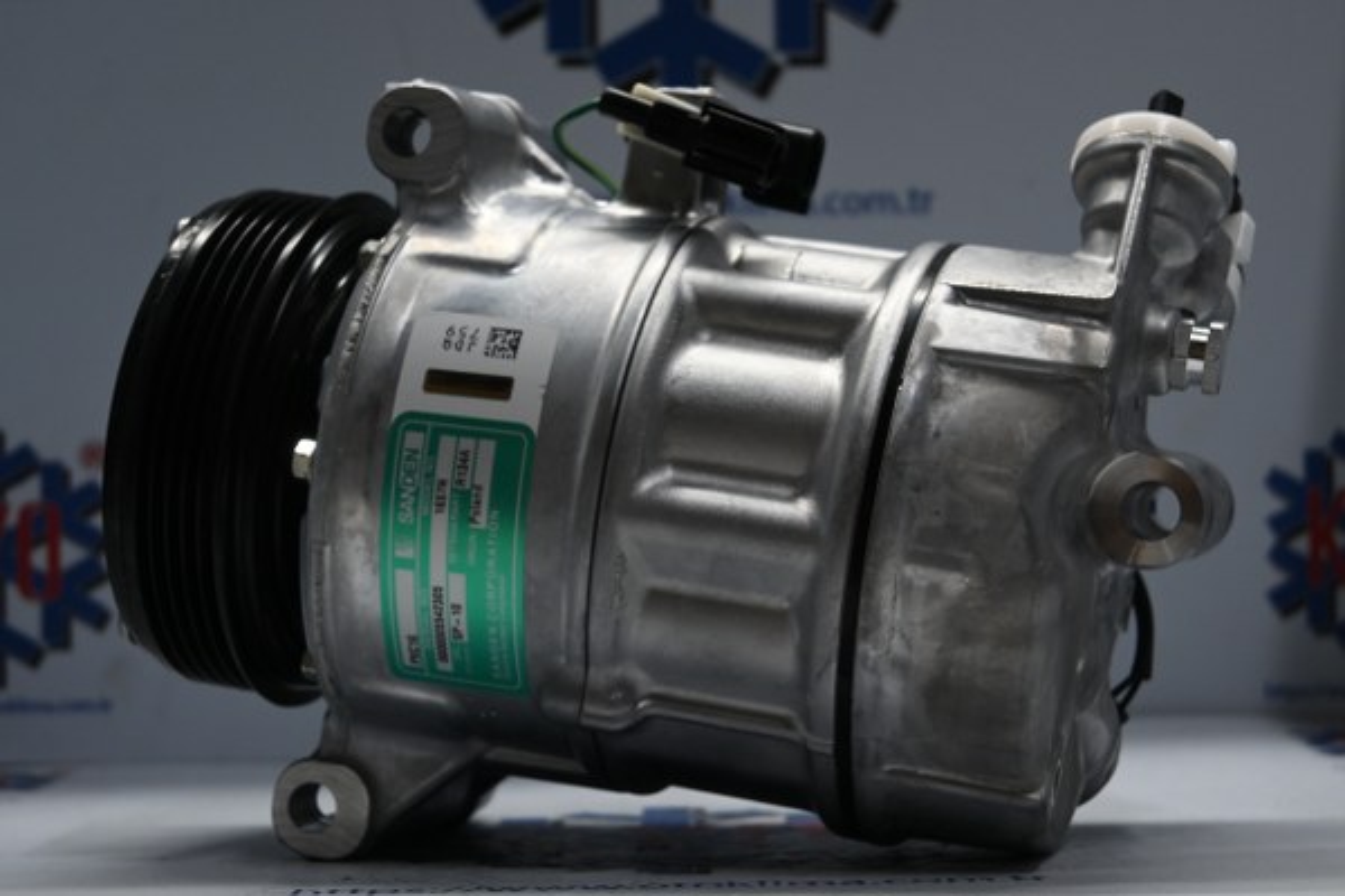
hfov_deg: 27.0
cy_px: 448
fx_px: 2802
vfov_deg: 18.2
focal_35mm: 75
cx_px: 672
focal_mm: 50
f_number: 6.3
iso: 900
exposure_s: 1/80
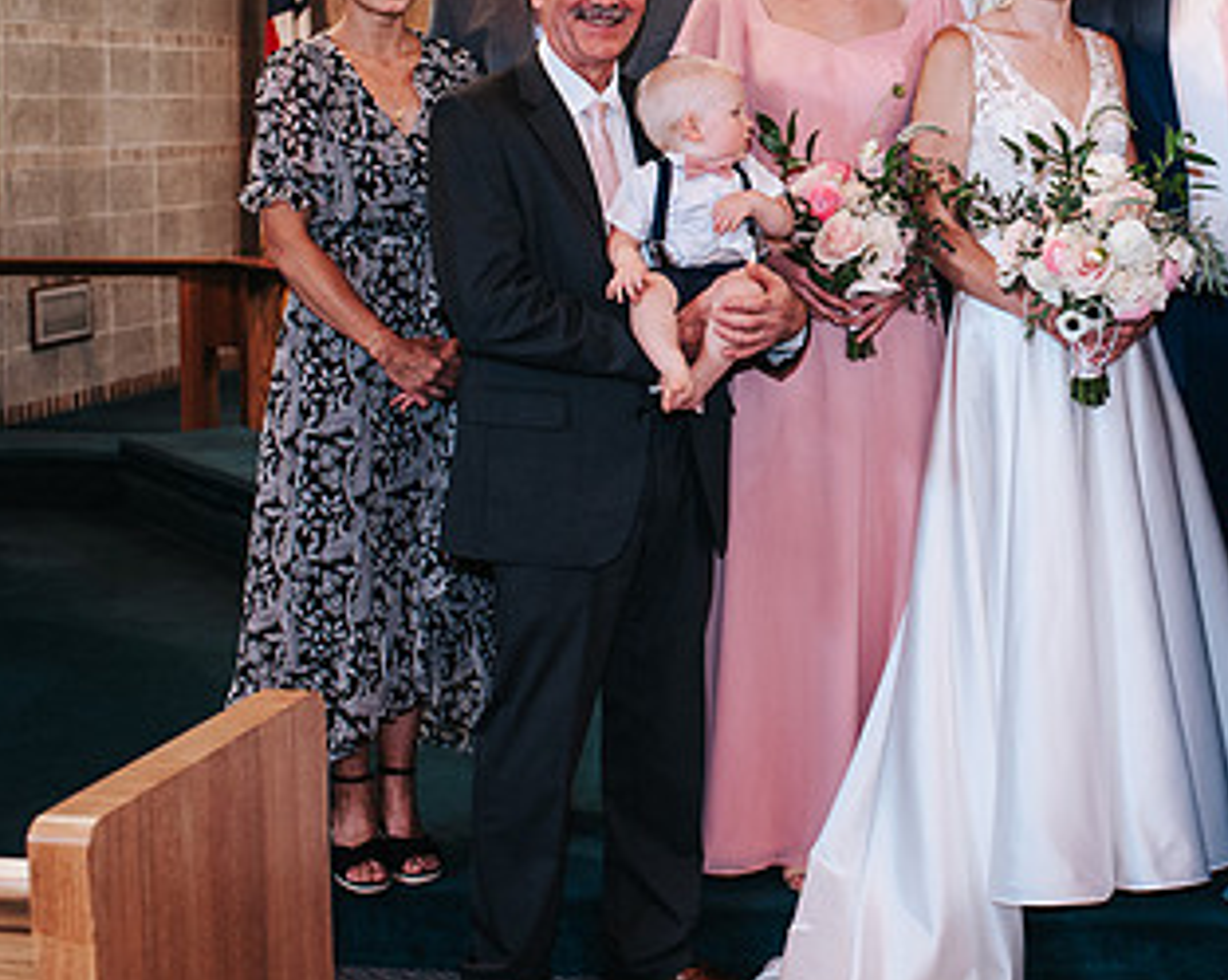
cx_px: 974
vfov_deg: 22.5
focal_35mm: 67
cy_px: 219
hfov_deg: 27.8
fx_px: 2433
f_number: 3.2
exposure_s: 1/125
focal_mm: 35
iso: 1000
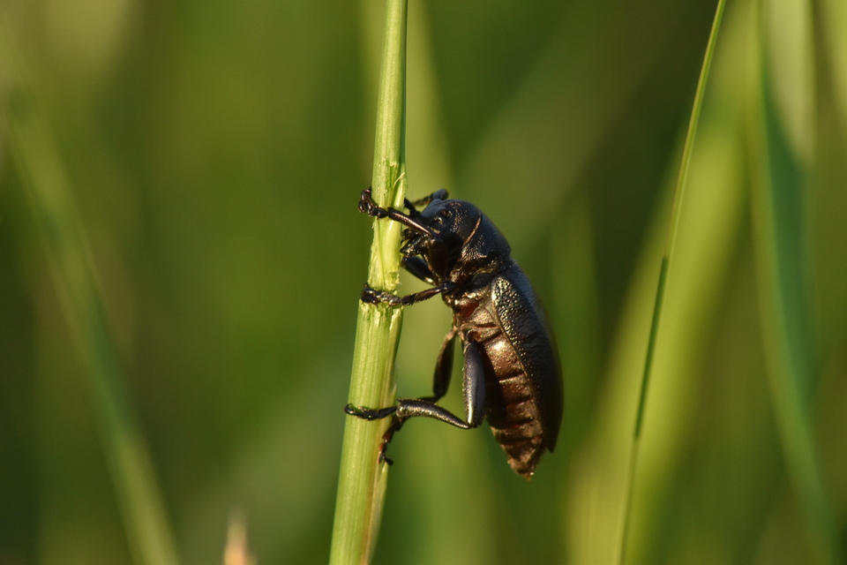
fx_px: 10587
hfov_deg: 4.6
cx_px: 424
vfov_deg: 3.1
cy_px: 282
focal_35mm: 450
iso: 1000
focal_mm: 300
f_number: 14
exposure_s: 1/320
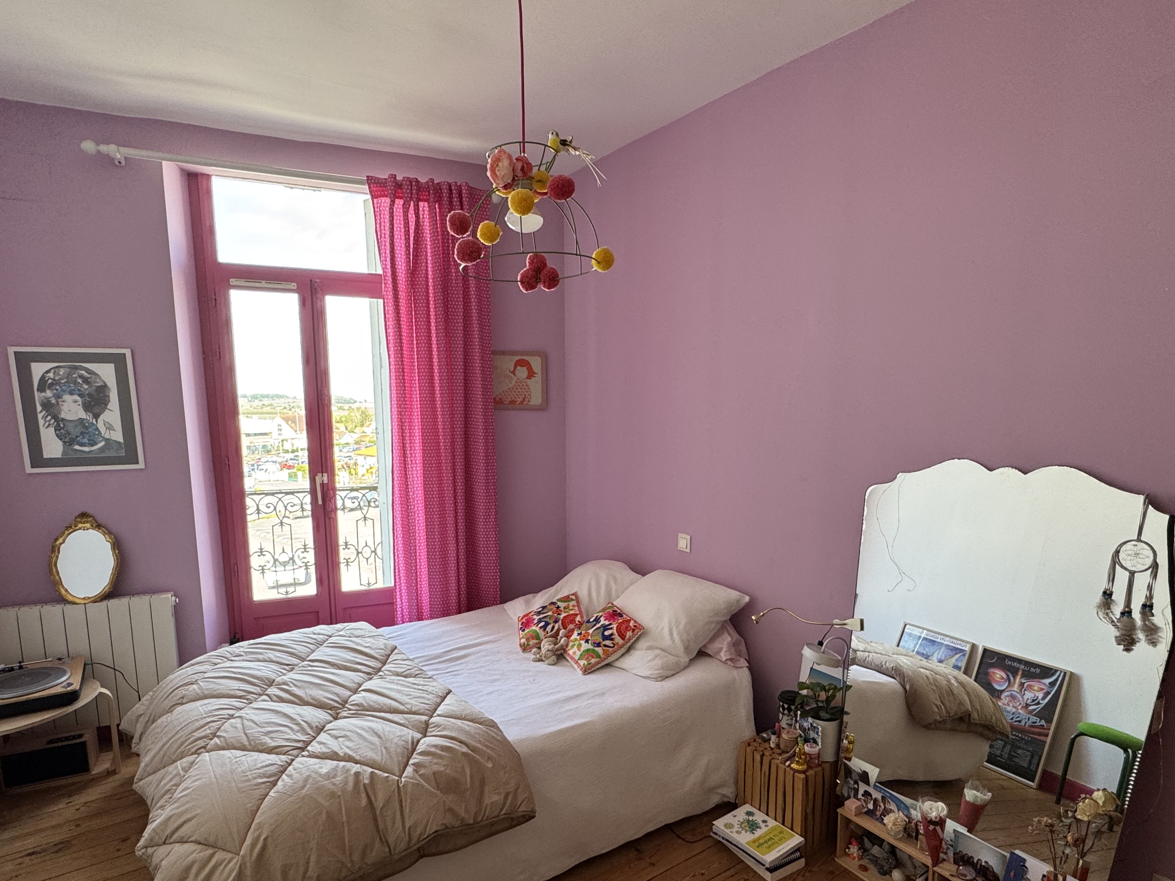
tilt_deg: -9.0
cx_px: 607
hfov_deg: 81.7
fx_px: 679
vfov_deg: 65.7
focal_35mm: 20
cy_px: 503
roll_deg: +0.1
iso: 125
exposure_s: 1/99
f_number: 2.2
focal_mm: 2.22
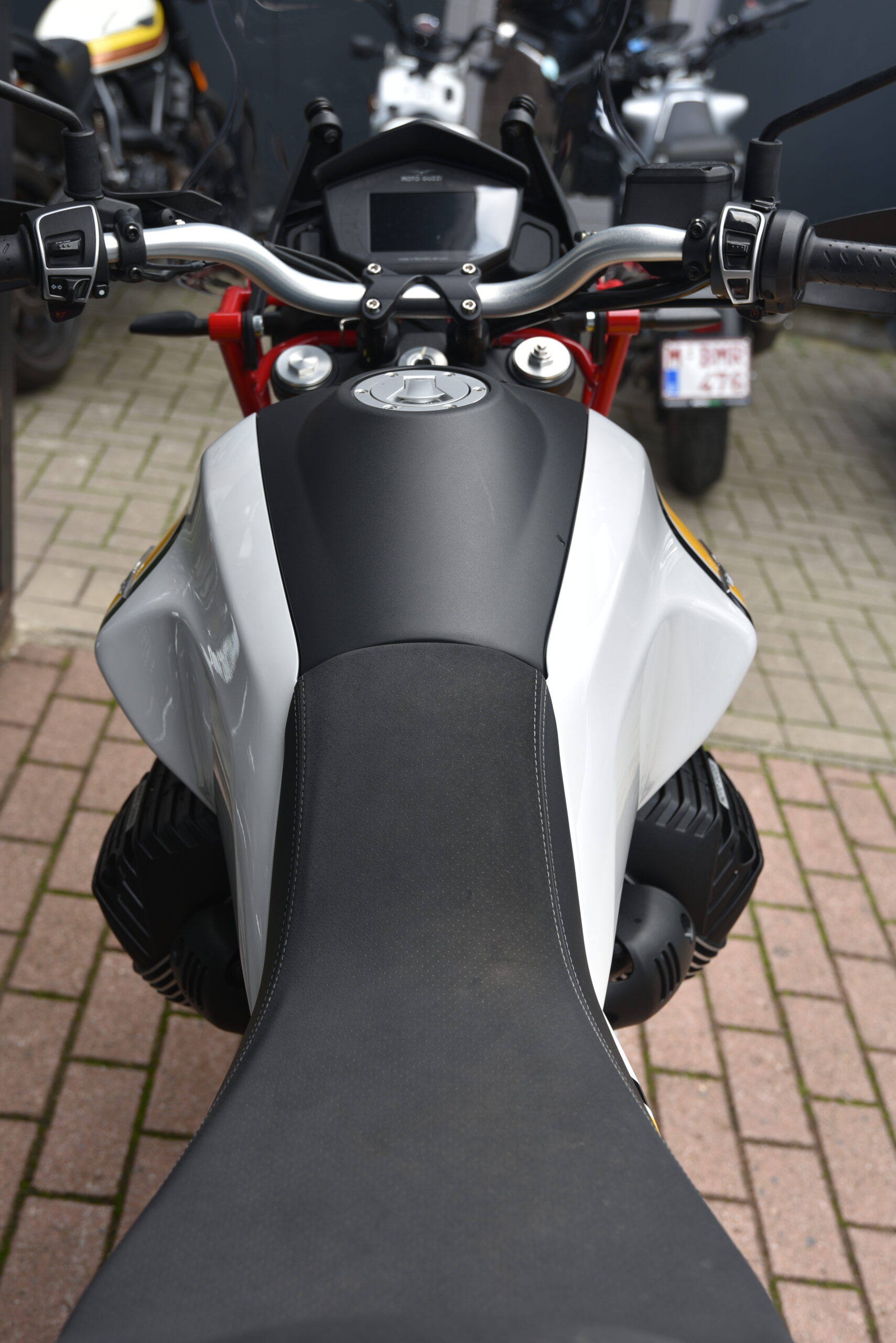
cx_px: 448
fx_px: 1641
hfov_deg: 30.5
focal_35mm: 44
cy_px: 672
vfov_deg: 44.5
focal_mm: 44
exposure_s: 1/100
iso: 100
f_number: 5
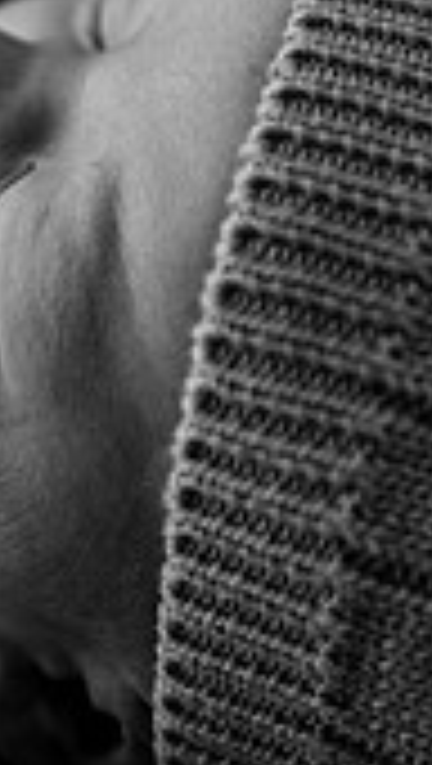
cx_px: -18
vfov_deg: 14.8
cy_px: 180
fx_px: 2924
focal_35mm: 144
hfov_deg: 8.4
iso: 800
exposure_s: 1/320
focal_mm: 35
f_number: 1.8
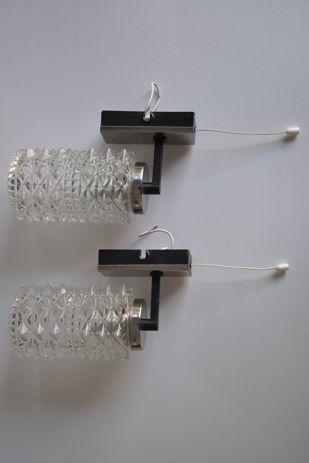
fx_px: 631
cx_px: 153
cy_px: 233
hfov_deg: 27.5
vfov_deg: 40.3
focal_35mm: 49
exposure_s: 1/80
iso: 400
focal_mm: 32
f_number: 4.5
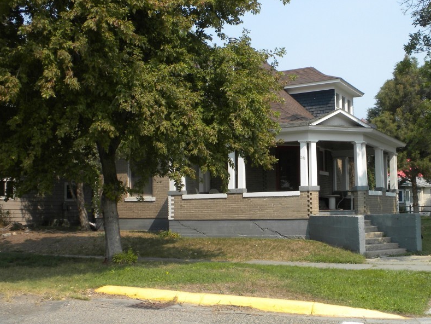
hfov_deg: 39.6
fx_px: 598
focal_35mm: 48
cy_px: 192
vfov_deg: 30.2
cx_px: 243
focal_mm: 6.6
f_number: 10
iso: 64
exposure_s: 1/87.1
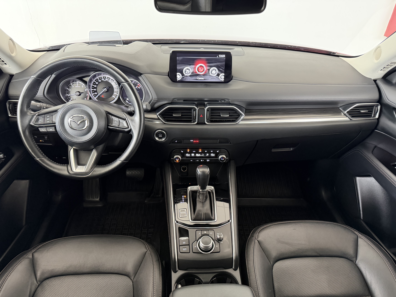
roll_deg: -2.2
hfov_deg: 71.6
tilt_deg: -33.2
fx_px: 275
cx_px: 198
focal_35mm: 24
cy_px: 148
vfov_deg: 56.8
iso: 800
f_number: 1.78
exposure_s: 1/56
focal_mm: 6.76
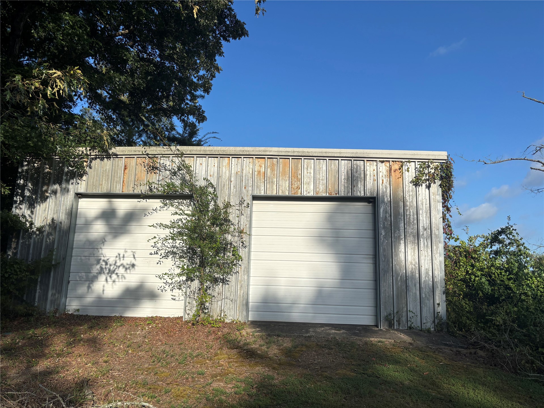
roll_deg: -1.6
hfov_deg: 67.3
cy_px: 204
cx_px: 272
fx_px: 409
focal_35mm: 26
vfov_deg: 53.1
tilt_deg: +11.2
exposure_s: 1/4082
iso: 50
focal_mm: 5.96
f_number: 1.6
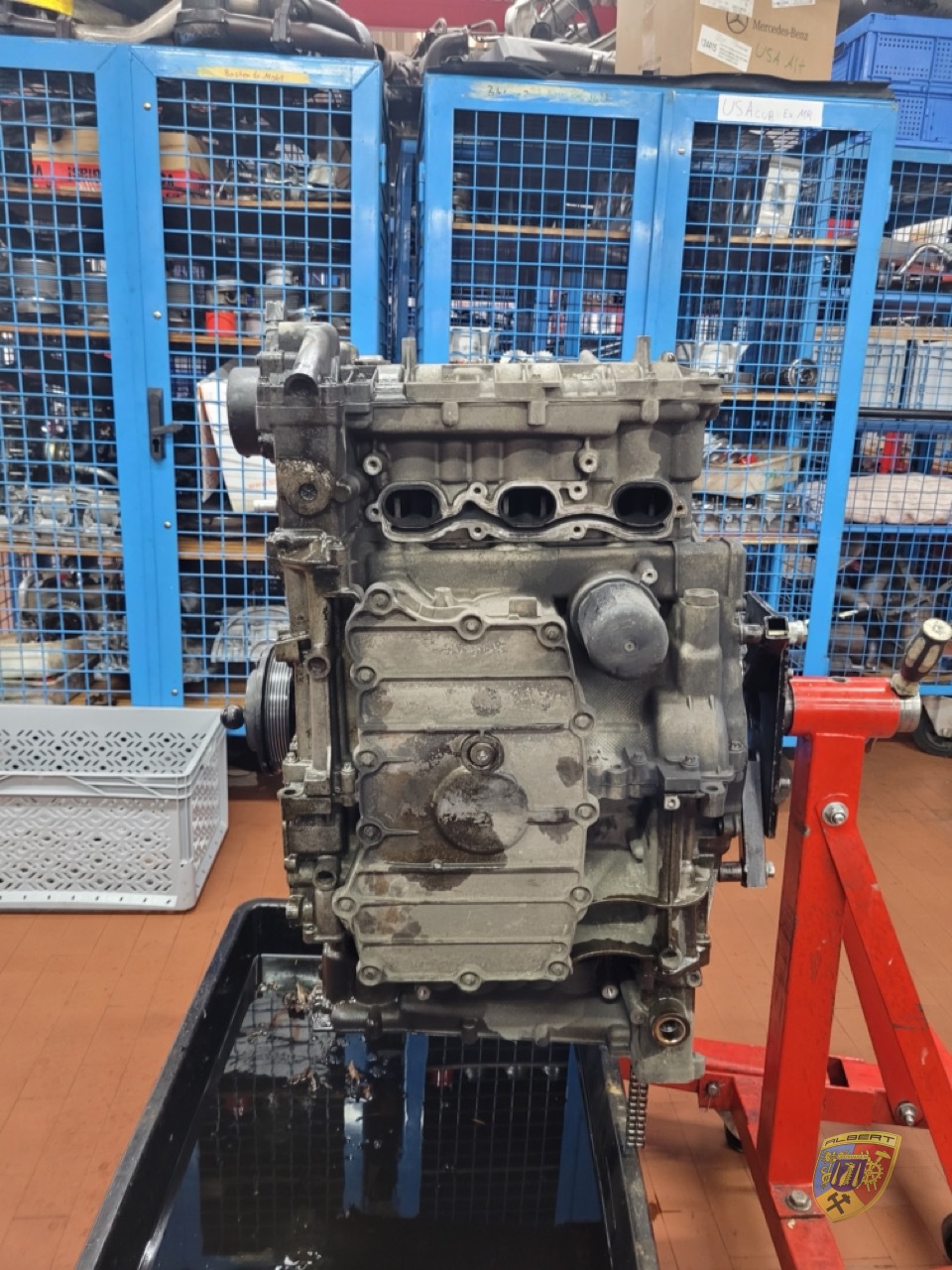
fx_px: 953
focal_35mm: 26
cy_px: 635
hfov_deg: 53.1
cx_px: 476
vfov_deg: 67.3
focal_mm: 5.4
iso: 400
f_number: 1.8
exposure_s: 1/50
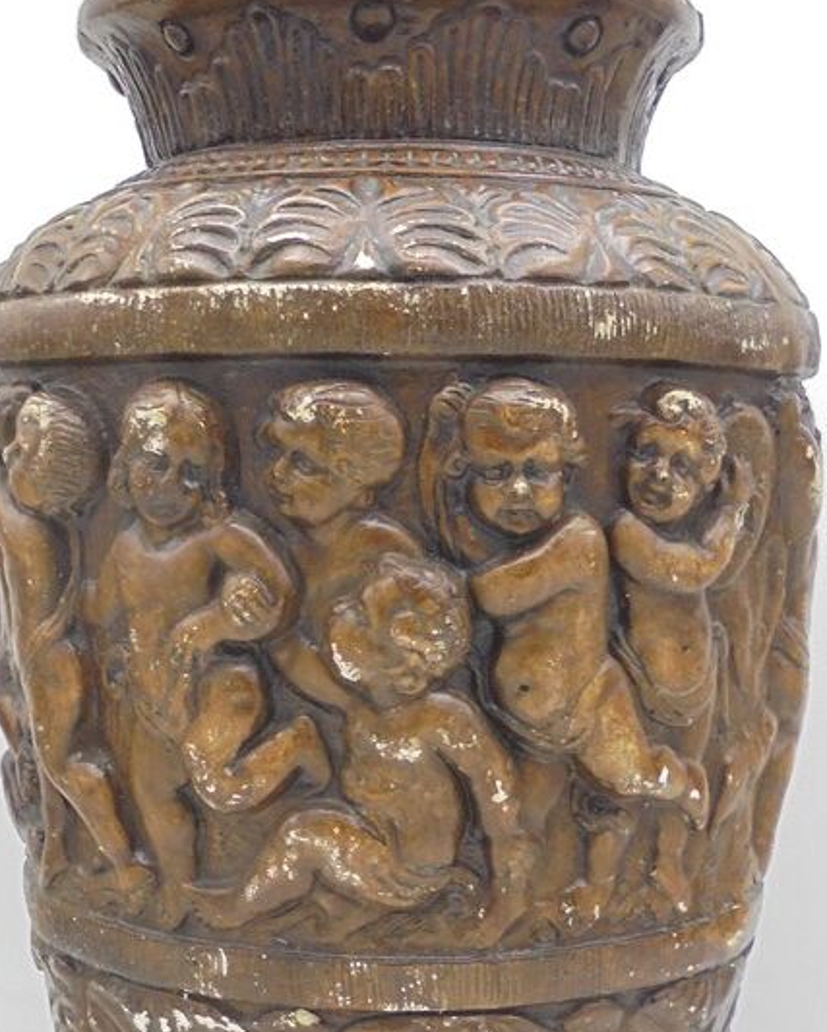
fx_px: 1712
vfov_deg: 33.2
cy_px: 705
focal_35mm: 56
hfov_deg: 27.2
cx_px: 443
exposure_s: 1/30
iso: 250
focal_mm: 6.1
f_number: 4
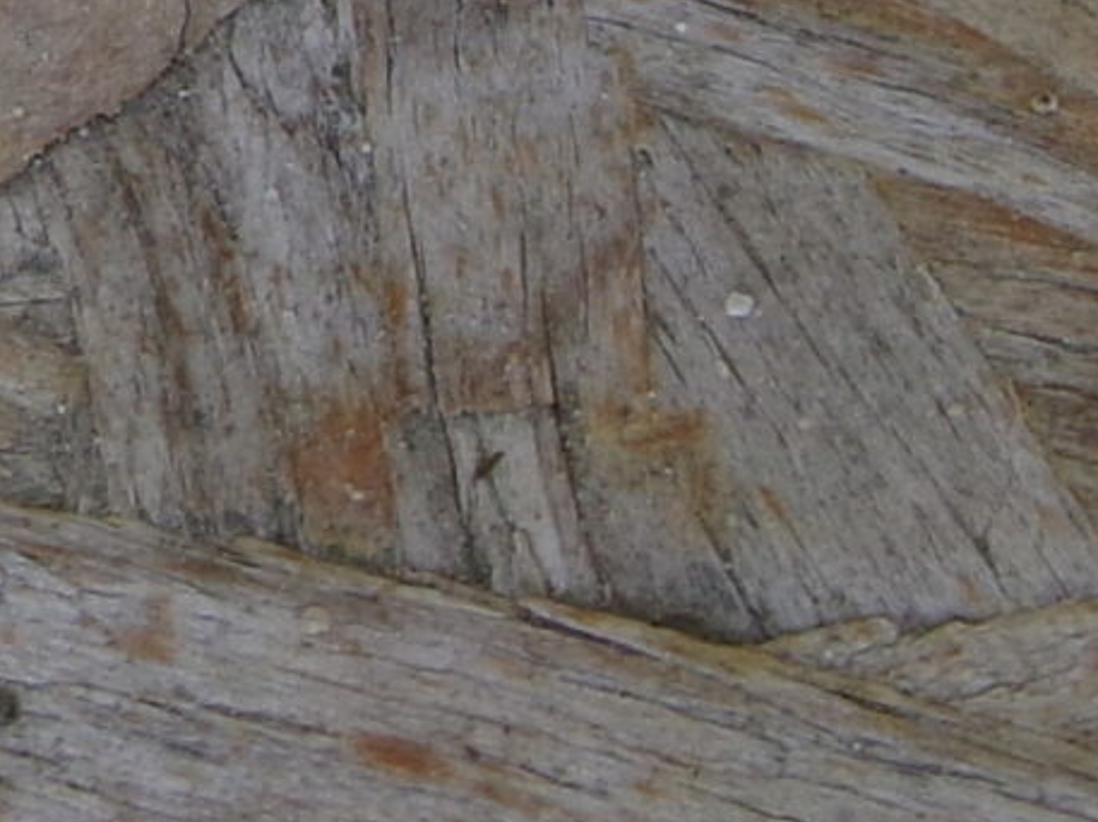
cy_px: -529
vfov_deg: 9.1
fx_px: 4976
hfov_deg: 11.3
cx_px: -1122
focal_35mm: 157
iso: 100
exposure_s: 1/200
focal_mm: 5.1
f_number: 3.9
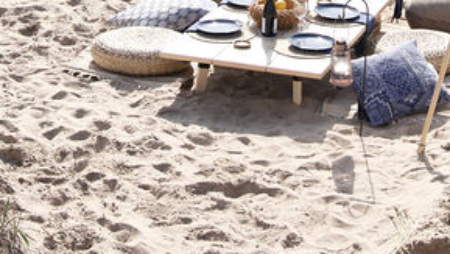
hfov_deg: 17.0
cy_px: -185
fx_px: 1504
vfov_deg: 9.3
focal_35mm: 126
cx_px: 213
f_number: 5.6
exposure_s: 1/500
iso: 160
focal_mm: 34
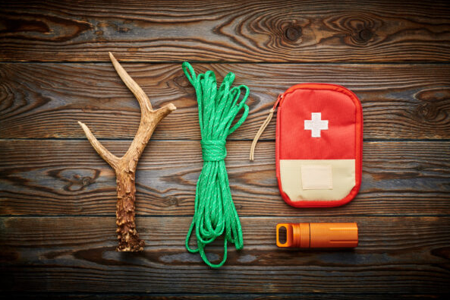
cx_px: 227
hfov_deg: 23.7
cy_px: 149
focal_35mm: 86
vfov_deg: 15.9
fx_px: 1075
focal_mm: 85
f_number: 13
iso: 64
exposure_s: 1/200
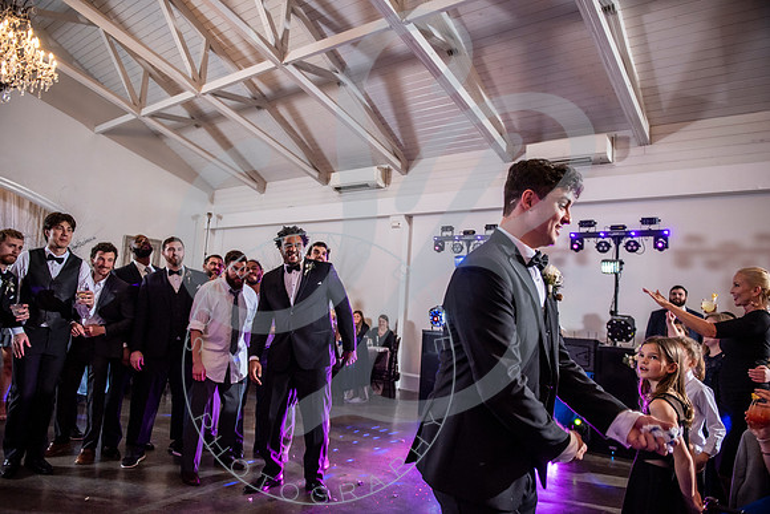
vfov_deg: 53.2
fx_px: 513
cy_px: 257
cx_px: 385
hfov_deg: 73.7
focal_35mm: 24
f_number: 2.8
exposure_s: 1/125
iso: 1600
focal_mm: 24
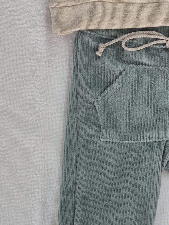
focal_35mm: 58
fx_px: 378
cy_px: 60
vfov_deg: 32.7
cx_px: 171
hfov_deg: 24.1
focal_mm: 5.4
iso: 100
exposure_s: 1/100
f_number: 1.8
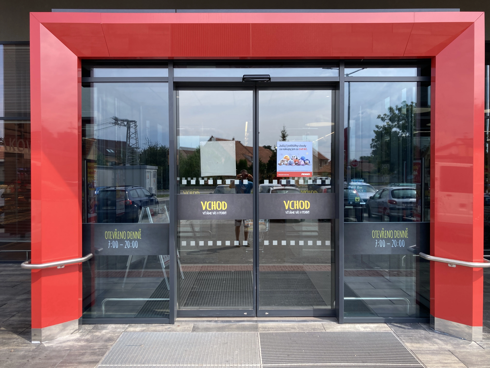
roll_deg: +0.6
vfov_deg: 49.7
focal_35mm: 28
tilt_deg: -0.6
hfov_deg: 63.4
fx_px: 396
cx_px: 245
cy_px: 184
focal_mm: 3.99
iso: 20
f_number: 1.8
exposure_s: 1/533
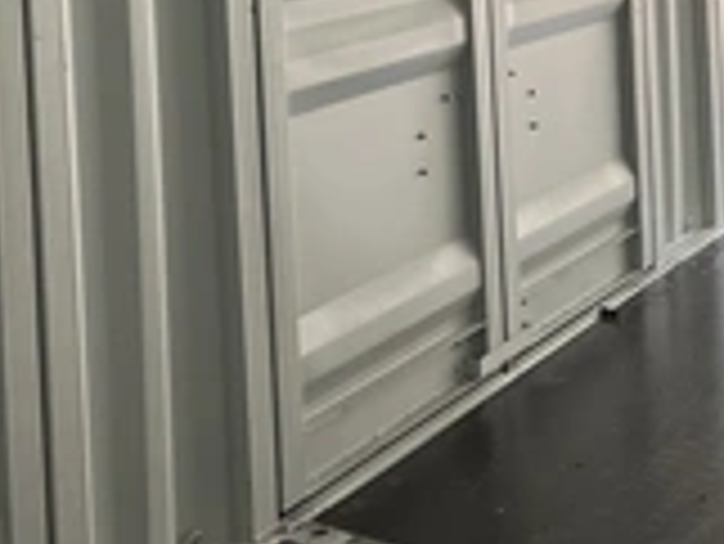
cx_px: 126
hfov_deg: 26.4
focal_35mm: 72
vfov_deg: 19.3
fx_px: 1507
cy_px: -112
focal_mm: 3
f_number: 1.8
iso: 100
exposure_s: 1/60
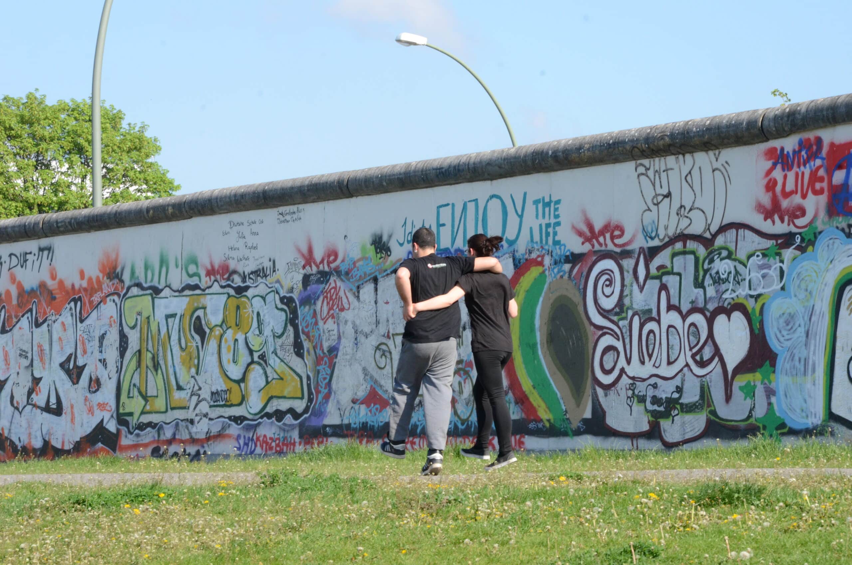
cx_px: 426
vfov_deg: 8.7
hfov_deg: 13.1
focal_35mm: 158
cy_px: 282
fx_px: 3720
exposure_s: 1/250
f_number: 20
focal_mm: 105
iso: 800
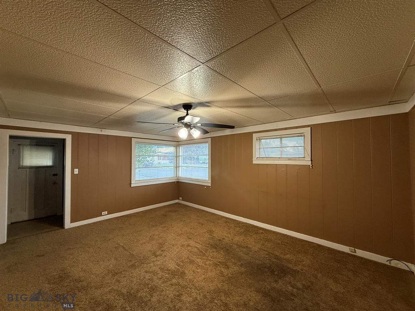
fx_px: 168
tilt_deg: +1.5
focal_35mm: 14
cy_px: 156
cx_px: 208
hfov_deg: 102.1
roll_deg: +0.3
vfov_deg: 85.7
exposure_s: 1/60
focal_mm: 2.22
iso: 200
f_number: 2.2
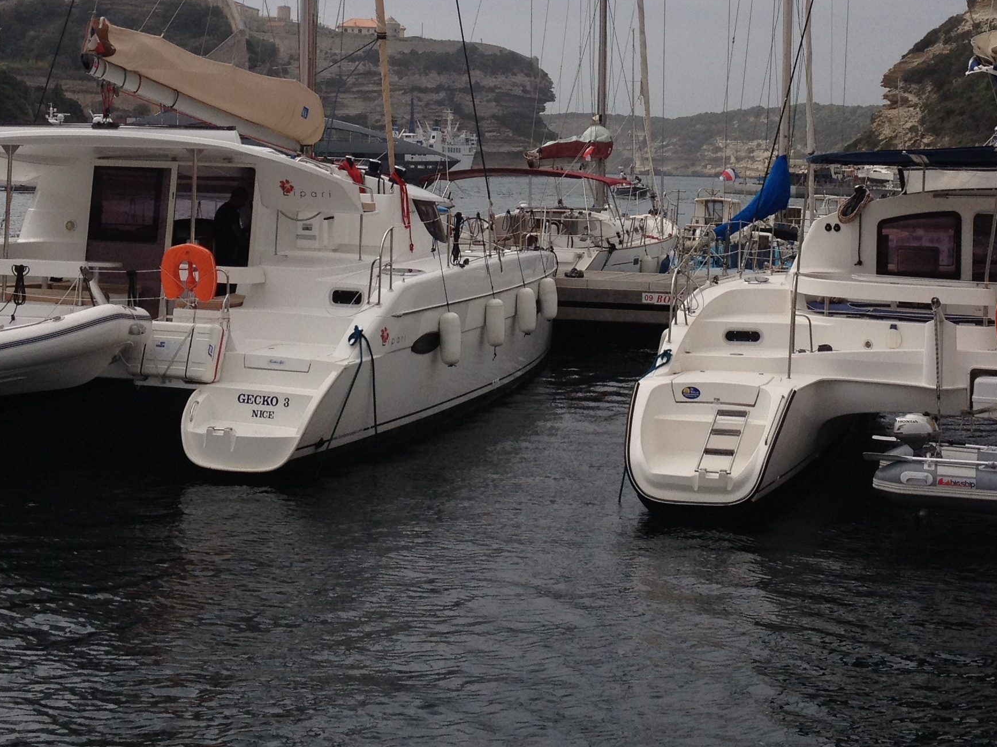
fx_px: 1901
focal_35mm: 66
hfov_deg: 29.3
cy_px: 144
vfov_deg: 21.9
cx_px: 612
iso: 64
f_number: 2.4
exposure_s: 1/3067
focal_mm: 4.28
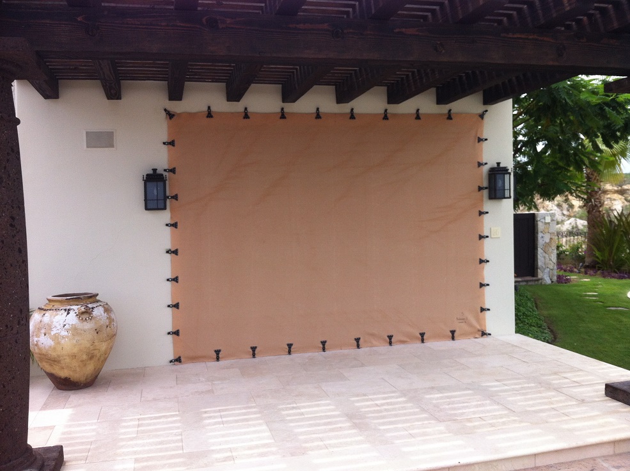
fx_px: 636
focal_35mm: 35
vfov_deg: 40.6
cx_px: 315
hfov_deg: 52.7
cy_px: 236
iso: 80
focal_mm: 3.85
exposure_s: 1/887
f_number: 2.8
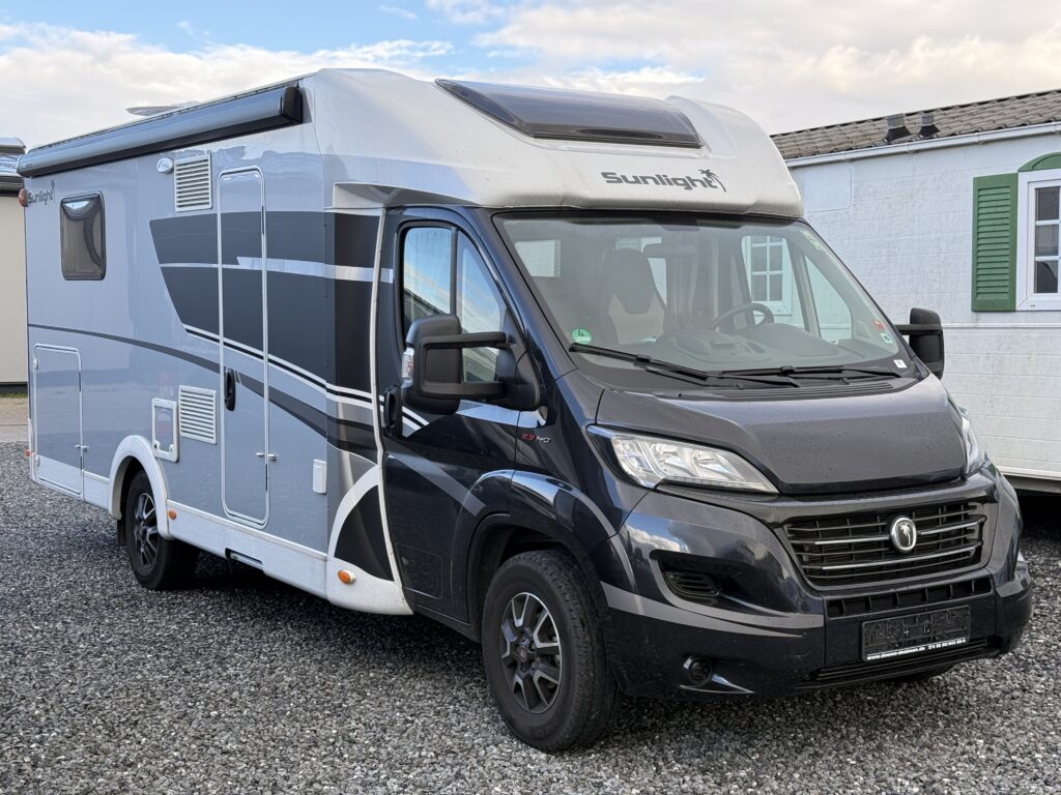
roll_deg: -0.2
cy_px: 398
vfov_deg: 30.3
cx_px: 530
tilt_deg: -1.7
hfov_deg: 39.7
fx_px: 1471
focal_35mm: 48
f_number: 1.78
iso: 64
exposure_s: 1/415
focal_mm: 6.76
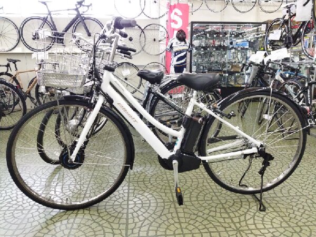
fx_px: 246
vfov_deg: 51.4
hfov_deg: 65.3
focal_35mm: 27
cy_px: 118
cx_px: 158
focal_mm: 4.71
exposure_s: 1/400
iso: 756
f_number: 1.79
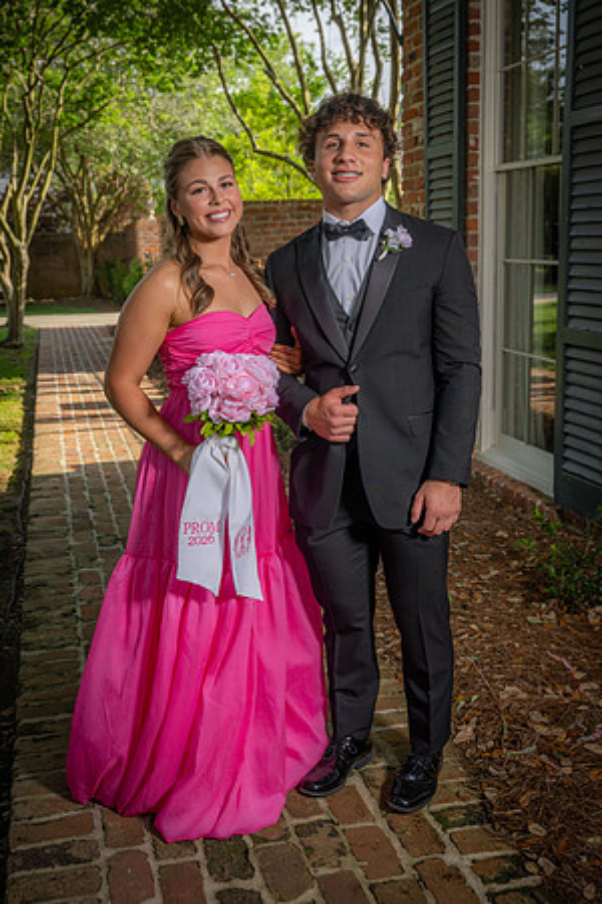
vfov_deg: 48.5
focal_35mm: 40
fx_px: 1003
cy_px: 452
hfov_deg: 33.4
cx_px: 301
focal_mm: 40
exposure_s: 1/160
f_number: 5.6
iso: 100
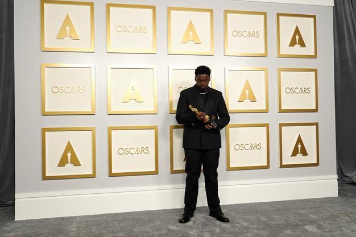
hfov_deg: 67.4
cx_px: 175
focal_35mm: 27
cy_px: 116
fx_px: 267
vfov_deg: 47.9
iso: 1250
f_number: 5.6
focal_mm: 26
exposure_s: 1/500
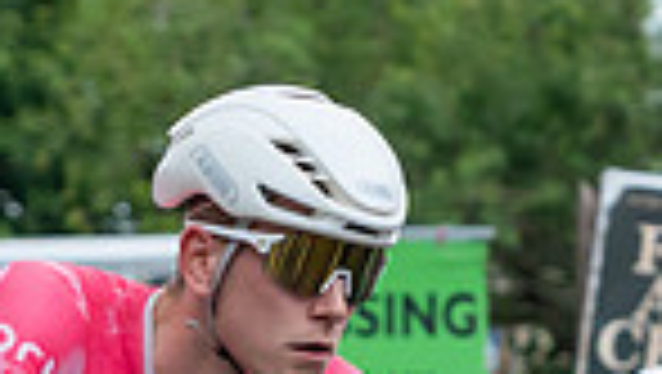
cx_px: -888
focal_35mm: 481
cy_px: 423
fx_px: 8451
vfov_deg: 2.5
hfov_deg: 4.4
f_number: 3.5
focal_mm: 64
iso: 800
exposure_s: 1/800
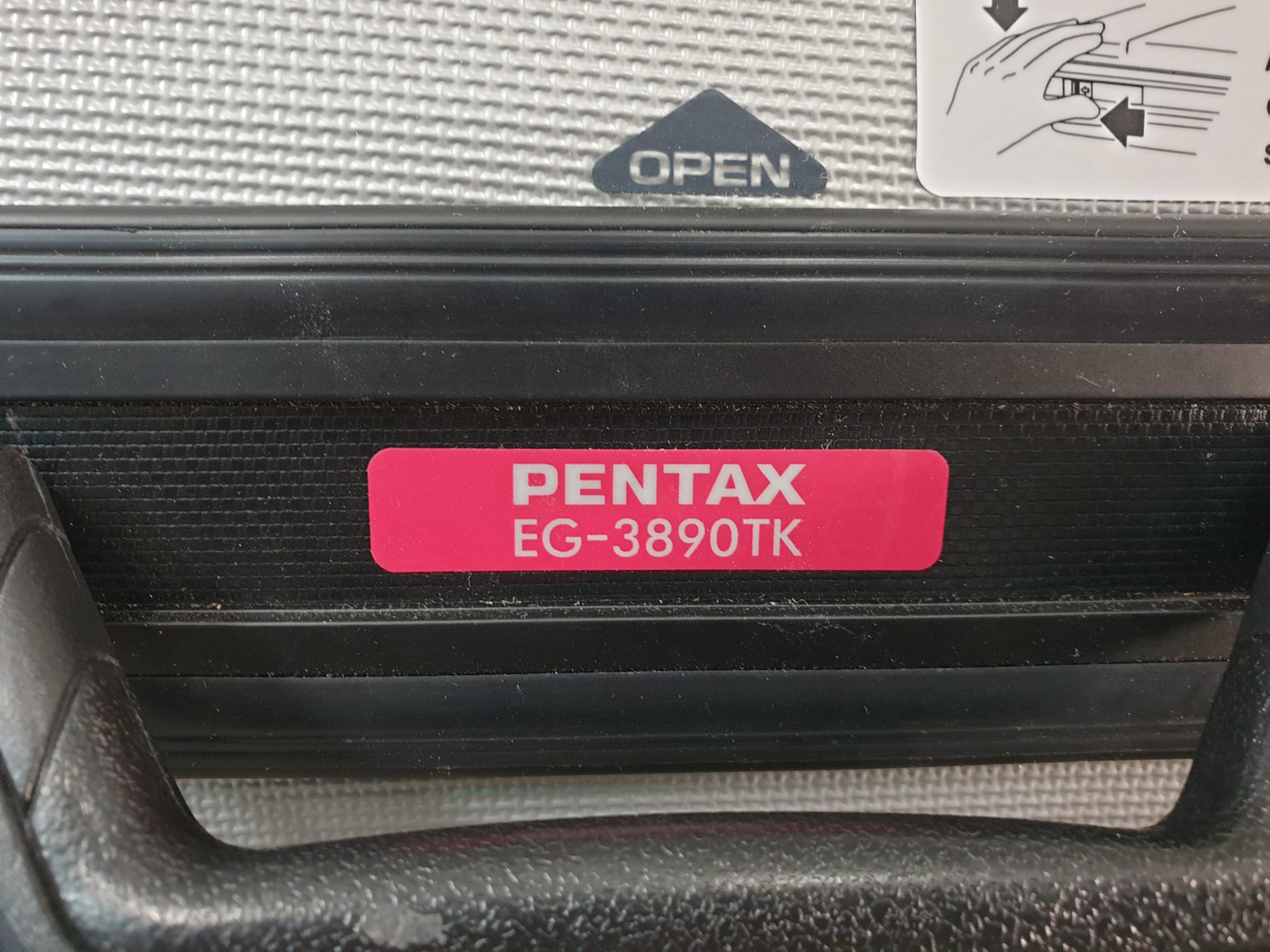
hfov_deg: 67.3
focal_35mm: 26
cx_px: 635
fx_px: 954
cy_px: 476
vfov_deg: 53.1
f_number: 2.4
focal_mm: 4.3
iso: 250
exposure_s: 1/17
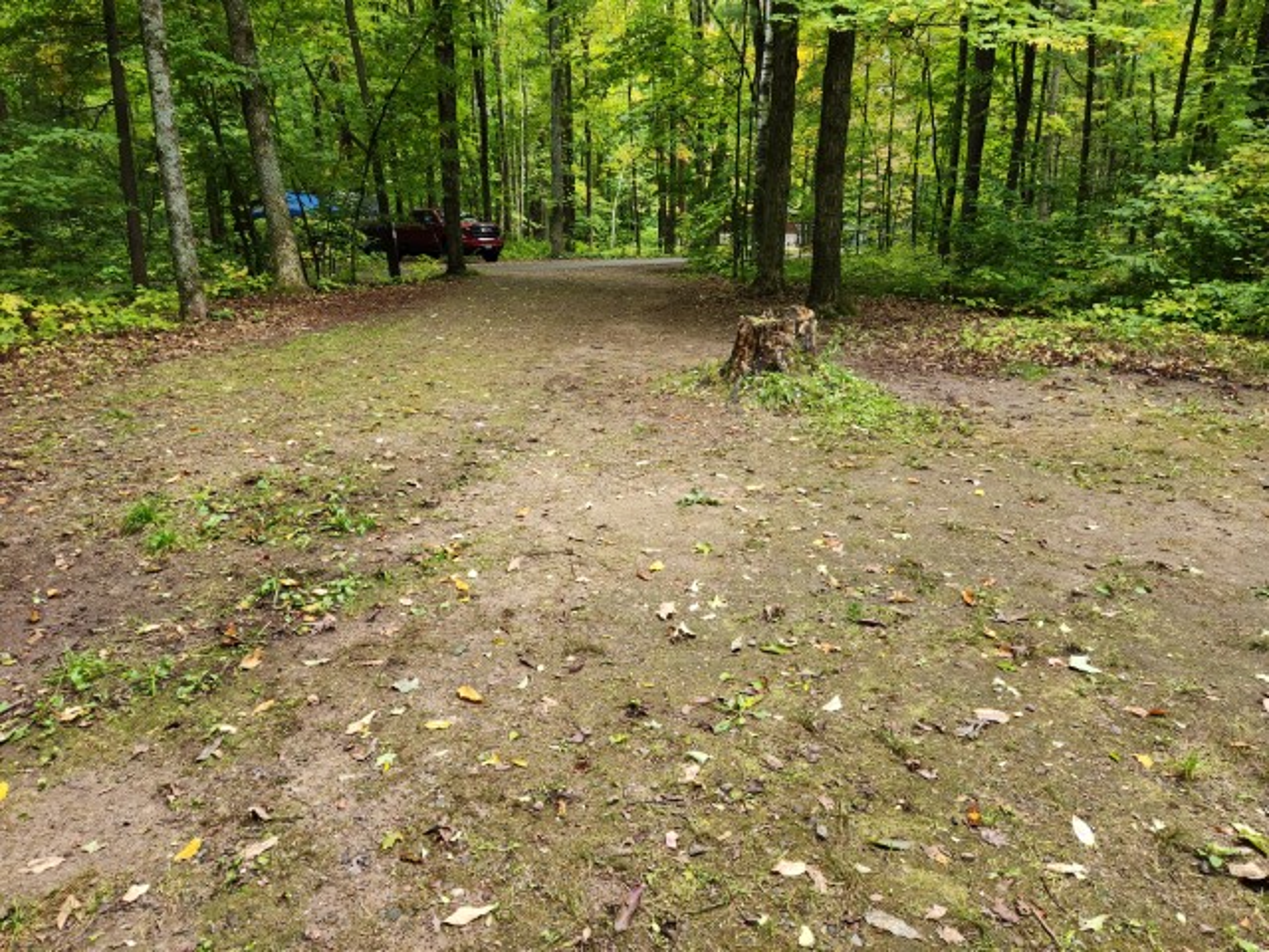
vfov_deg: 58.9
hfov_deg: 73.9
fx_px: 843
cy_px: 476
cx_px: 634
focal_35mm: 23
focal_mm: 5.4
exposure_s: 1/180
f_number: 1.8
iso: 200
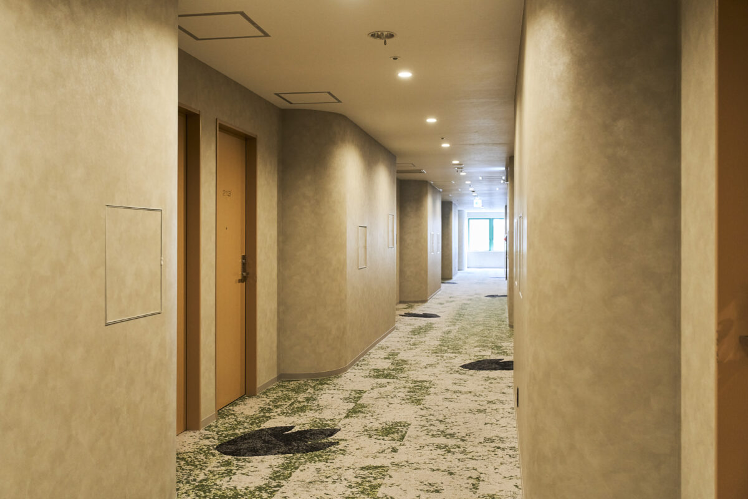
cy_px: 250
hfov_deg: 55.8
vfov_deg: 38.9
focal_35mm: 34
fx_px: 706
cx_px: 374
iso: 2000
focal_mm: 34
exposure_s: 1/60
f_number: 4
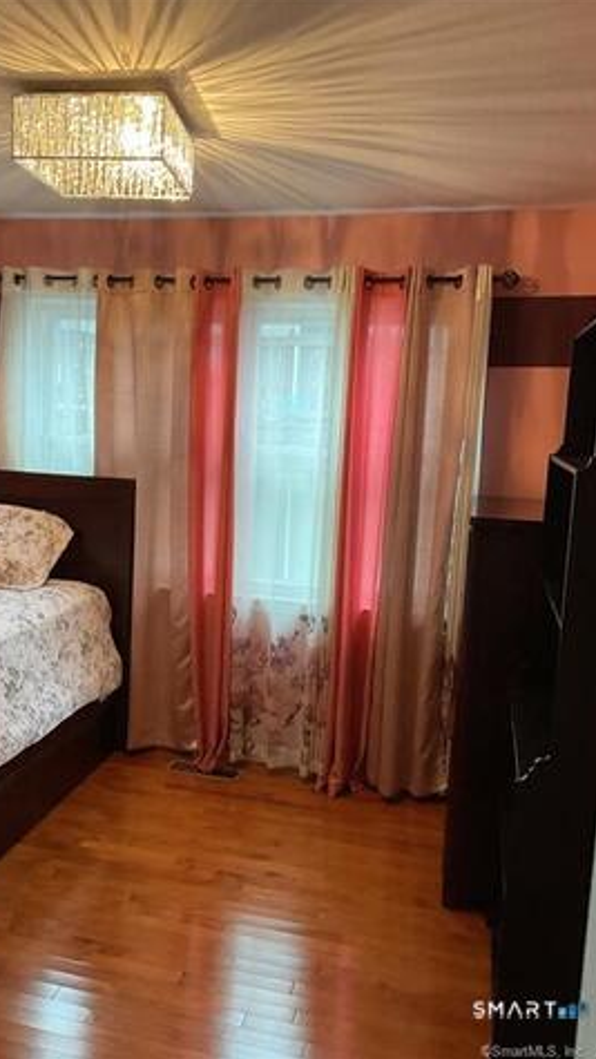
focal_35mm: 32
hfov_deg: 36.5
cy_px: 525
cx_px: 230
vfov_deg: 61.0
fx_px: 898
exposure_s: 1/60
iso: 160
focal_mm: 3
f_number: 1.8
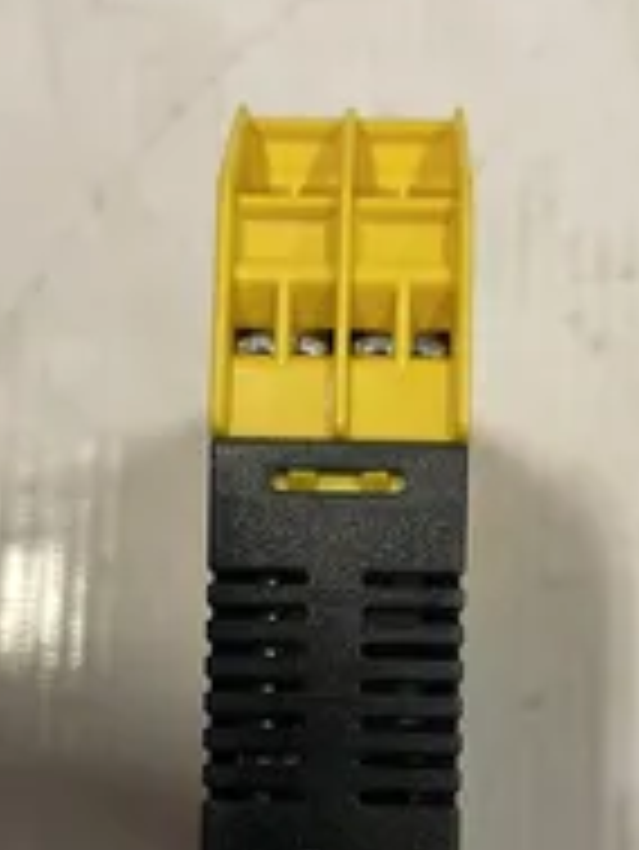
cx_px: 315
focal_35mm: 55
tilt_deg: -83.5
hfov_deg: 26.6
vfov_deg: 34.0
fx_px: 1352
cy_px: 670
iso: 125
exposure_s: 1/60
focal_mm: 4.2
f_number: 1.6
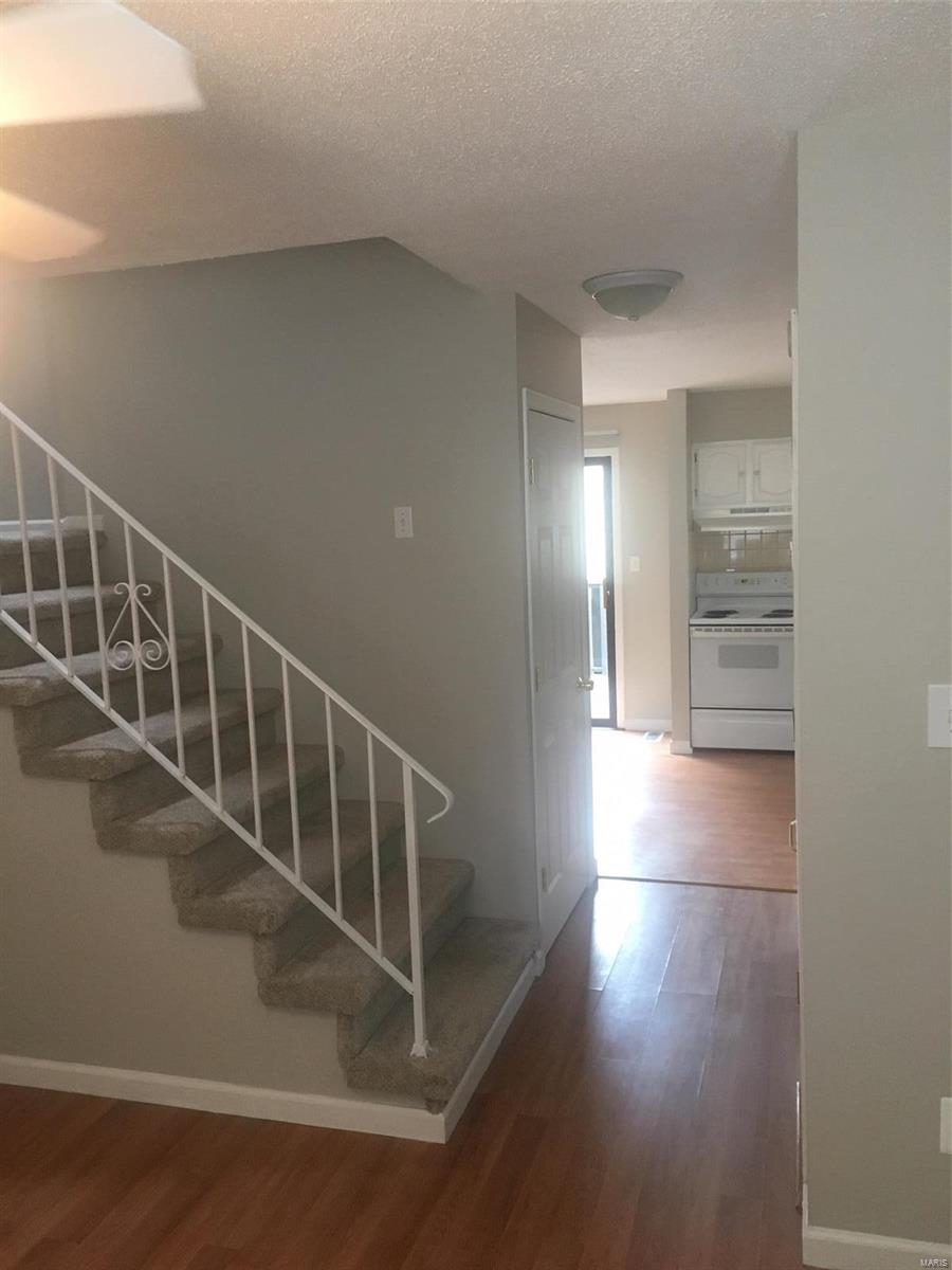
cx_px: 476
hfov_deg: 48.2
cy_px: 635
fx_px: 1063
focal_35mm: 29
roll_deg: +3.4
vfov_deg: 61.7
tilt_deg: -6.6
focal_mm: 4.15
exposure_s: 1/30
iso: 125
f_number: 2.2
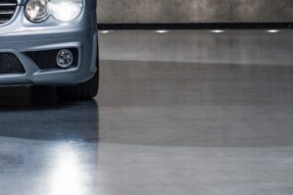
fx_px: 1562
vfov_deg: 7.1
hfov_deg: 10.6
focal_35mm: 192
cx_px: -51
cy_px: -66
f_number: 4
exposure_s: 1/4
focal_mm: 70
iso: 50
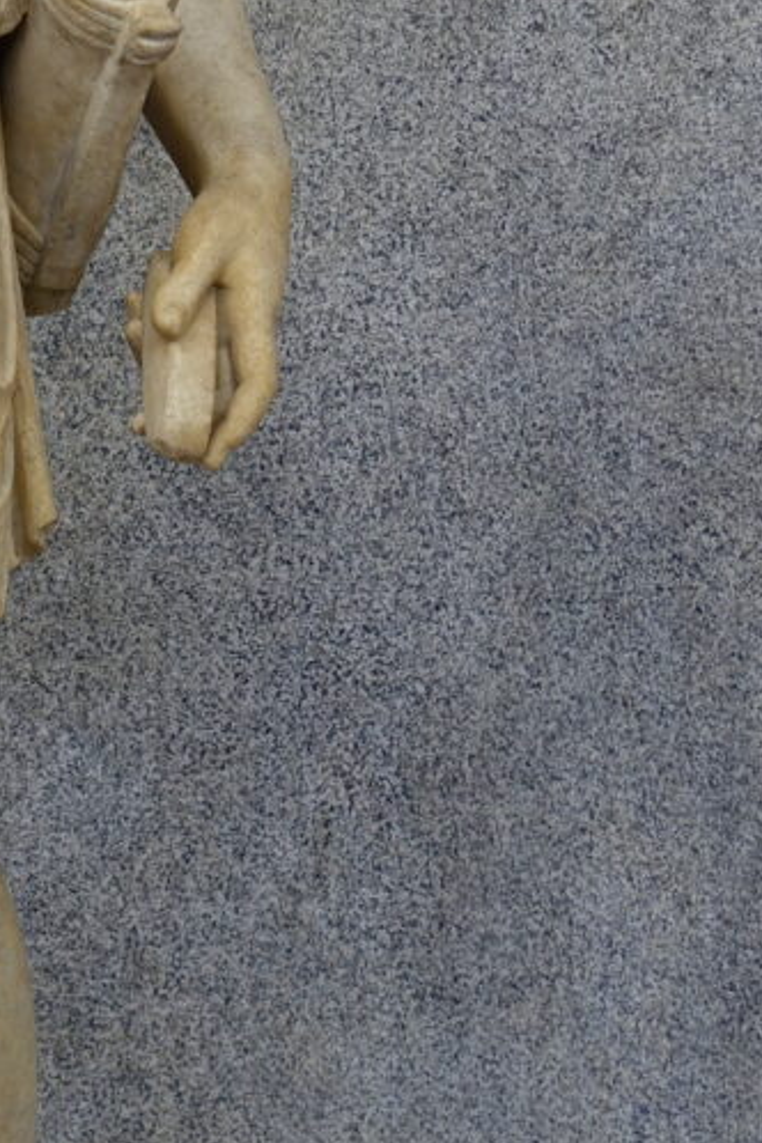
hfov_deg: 11.9
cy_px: 140
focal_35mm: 111
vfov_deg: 18.2
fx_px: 3524
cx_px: -296
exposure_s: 1/60
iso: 125
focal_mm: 13.16
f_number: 2.8
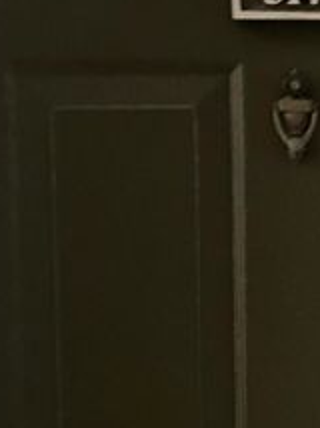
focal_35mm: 81
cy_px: 159
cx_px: 412
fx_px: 1000
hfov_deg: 17.1
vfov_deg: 24.1
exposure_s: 1/27
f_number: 1.8
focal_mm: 4.25
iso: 1000
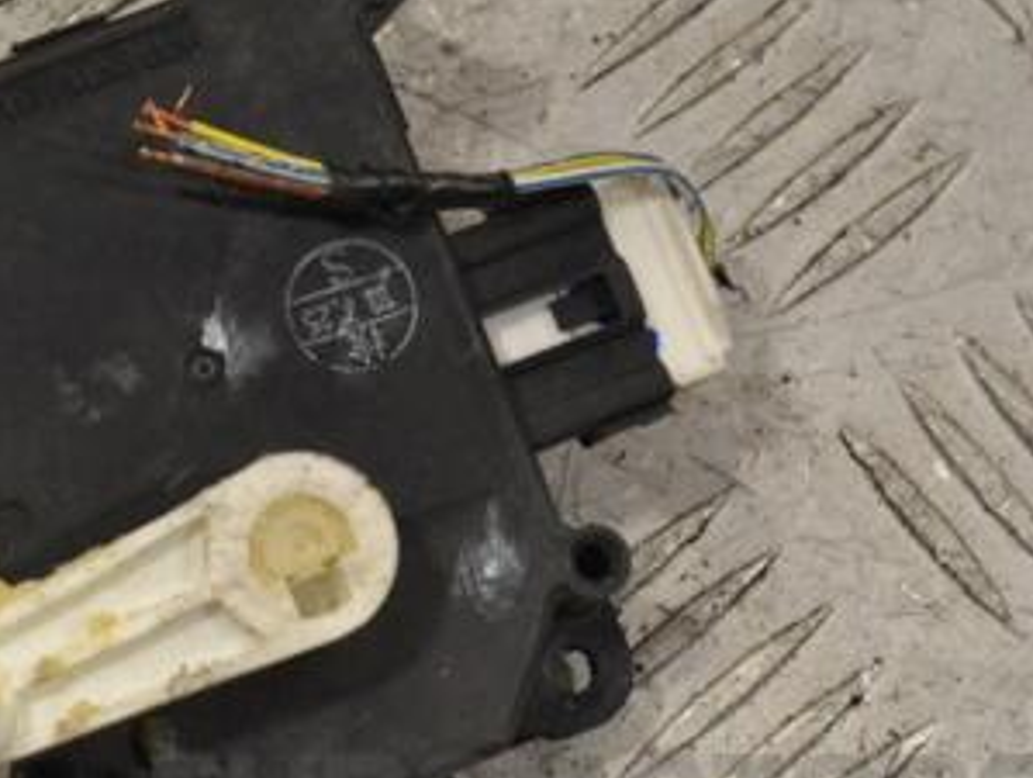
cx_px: 86
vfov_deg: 9.4
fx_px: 4749
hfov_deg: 12.3
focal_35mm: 159
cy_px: 346
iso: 3200
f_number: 9
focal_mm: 55
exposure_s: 1/320
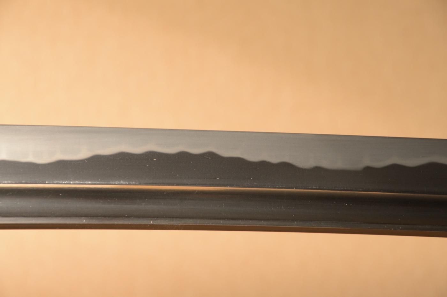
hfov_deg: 10.2
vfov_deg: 6.8
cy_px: 148
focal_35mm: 202
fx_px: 2512
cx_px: 224
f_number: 11
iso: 400
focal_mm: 135
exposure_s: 1/1.6
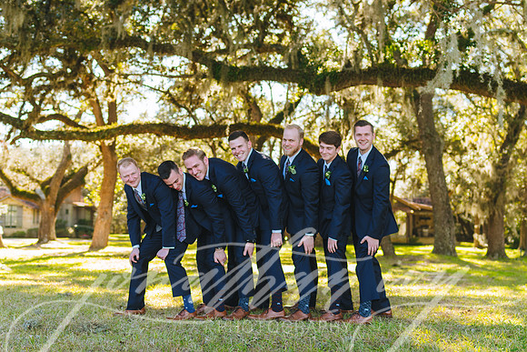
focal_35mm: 45
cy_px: 179
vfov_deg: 30.1
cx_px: 263
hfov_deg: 43.9
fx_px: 654
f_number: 2.2
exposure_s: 1/500
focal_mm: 35
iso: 200
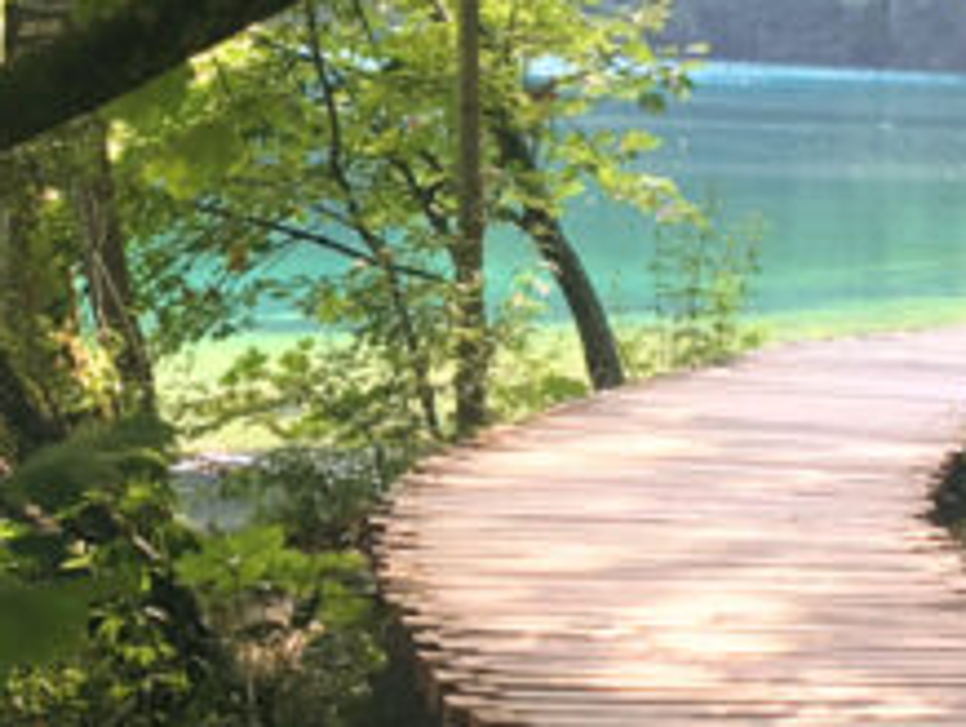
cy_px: 306
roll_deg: -0.8
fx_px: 3799
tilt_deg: -4.5
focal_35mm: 136
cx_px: 160
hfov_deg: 14.4
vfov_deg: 10.9
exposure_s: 1/109
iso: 25
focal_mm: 4.15
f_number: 2.2
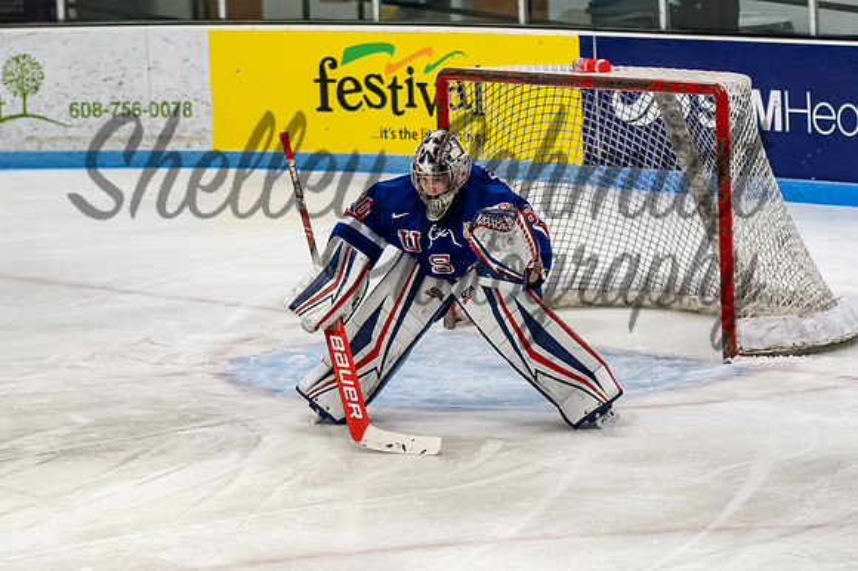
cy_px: 256
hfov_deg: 11.7
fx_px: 4170
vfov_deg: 7.8
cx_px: 497
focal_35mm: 175
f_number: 3.2
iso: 2000
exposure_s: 1/800
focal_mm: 82
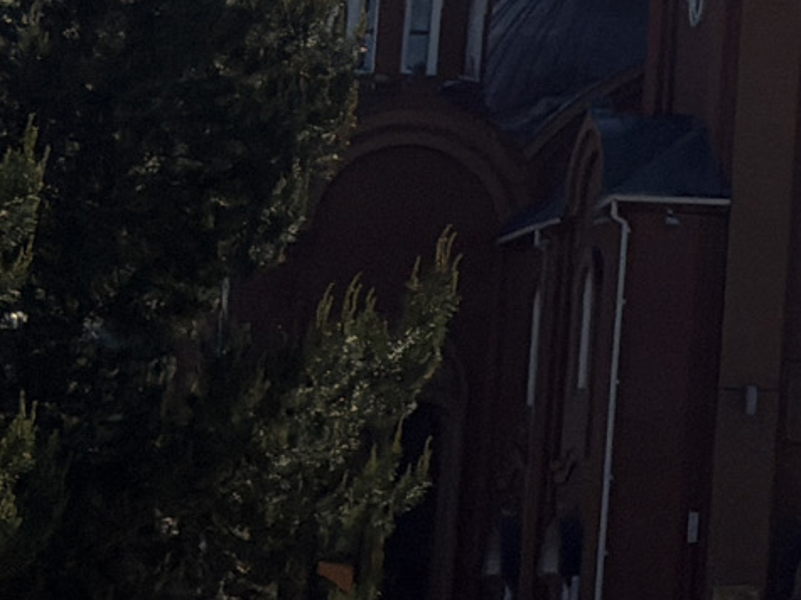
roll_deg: -0.9
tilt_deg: +12.0
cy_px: -425
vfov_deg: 7.2
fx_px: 4673
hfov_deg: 9.1
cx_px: 1658
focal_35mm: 202
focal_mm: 6.76
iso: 64
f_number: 1.78
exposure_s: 1/16129
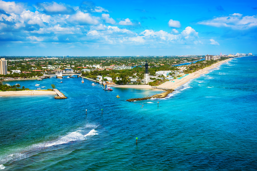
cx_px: 128
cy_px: 86
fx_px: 357
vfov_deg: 27.0
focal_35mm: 50
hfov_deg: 39.6
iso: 1000
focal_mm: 50
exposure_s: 1/2000
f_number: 10
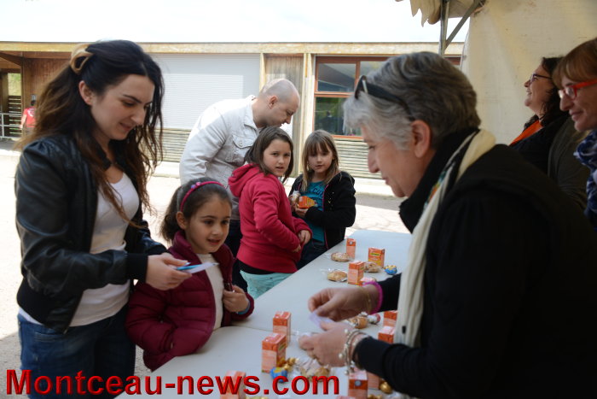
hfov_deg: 53.1
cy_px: 200
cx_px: 298
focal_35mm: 36
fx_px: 597
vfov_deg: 36.9
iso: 100
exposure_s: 1/125
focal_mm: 36
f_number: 6.3
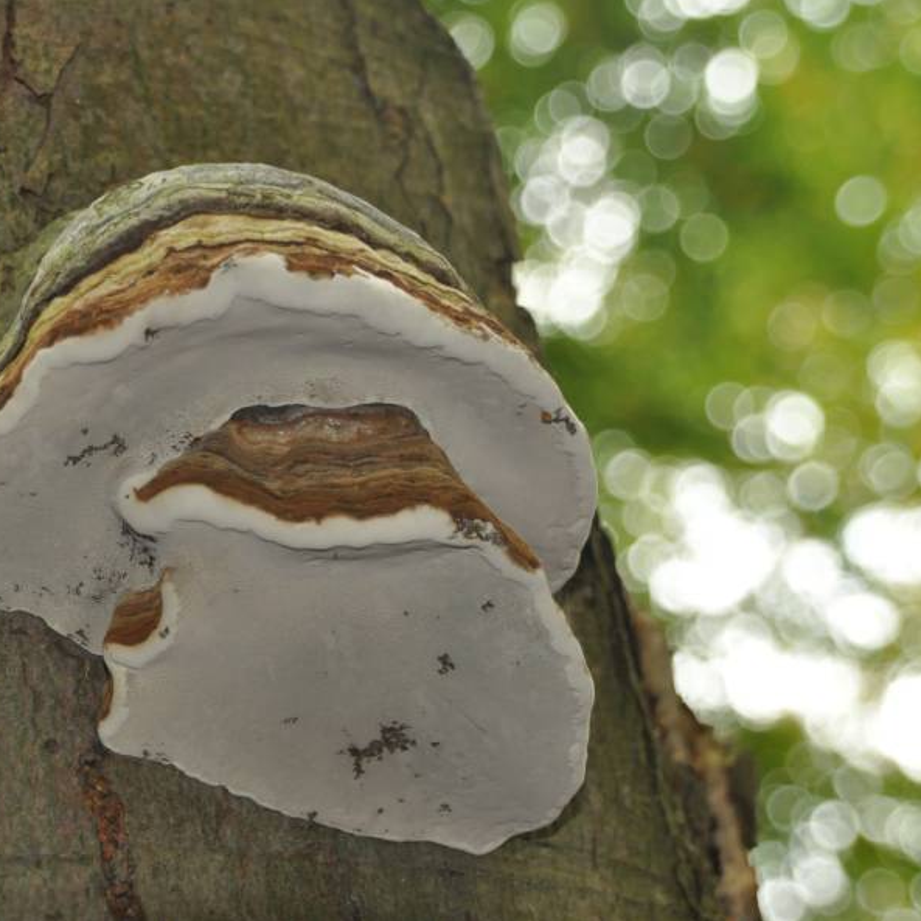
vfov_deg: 15.0
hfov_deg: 15.0
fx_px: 3492
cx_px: 331
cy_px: 461
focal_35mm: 116
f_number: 5
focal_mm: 60
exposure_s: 1/80
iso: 800
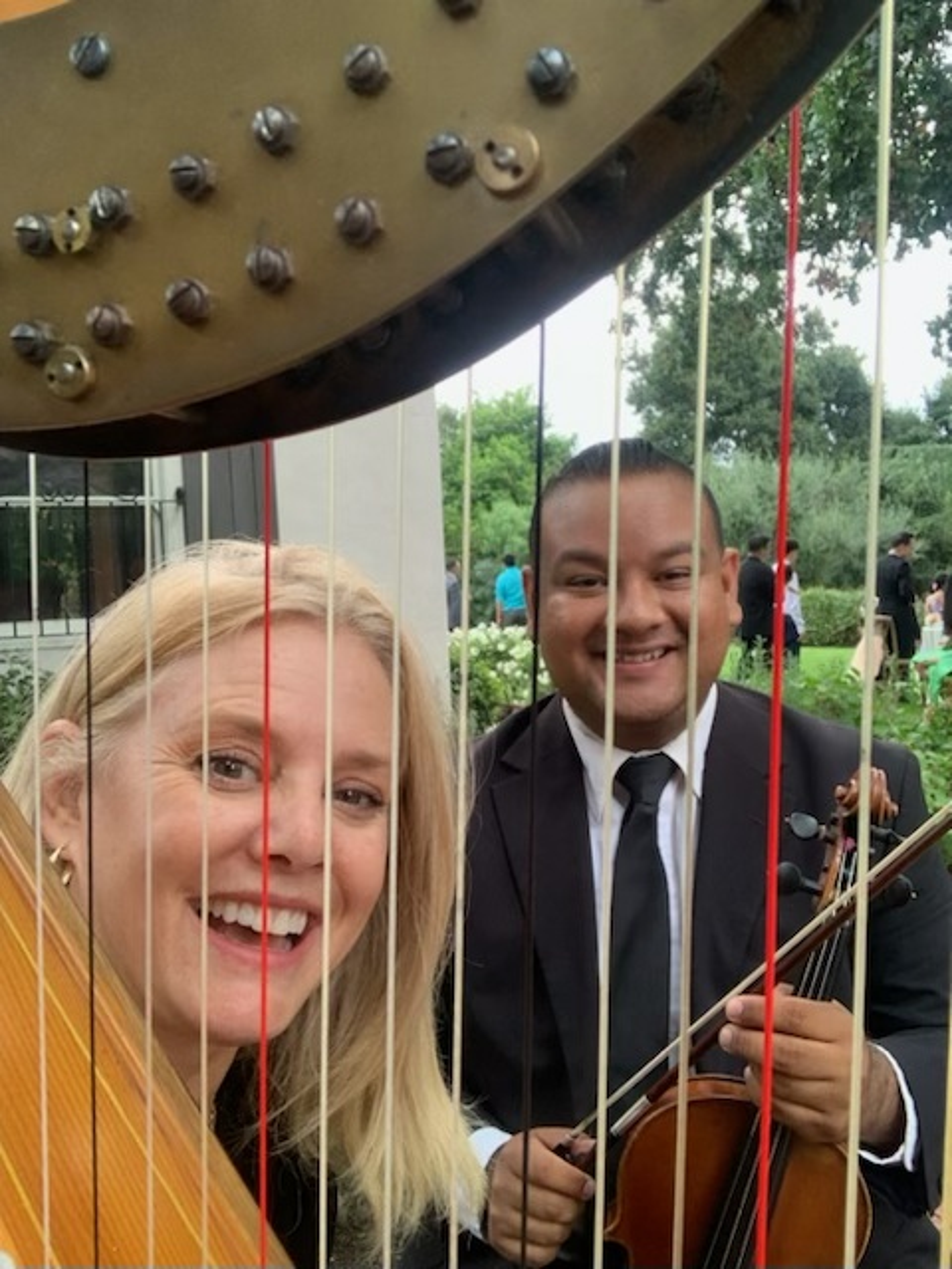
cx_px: 476
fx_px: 1173
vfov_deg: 56.8
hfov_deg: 44.2
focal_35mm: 32
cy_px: 634
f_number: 2.2
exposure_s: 1/60
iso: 125
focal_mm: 2.87
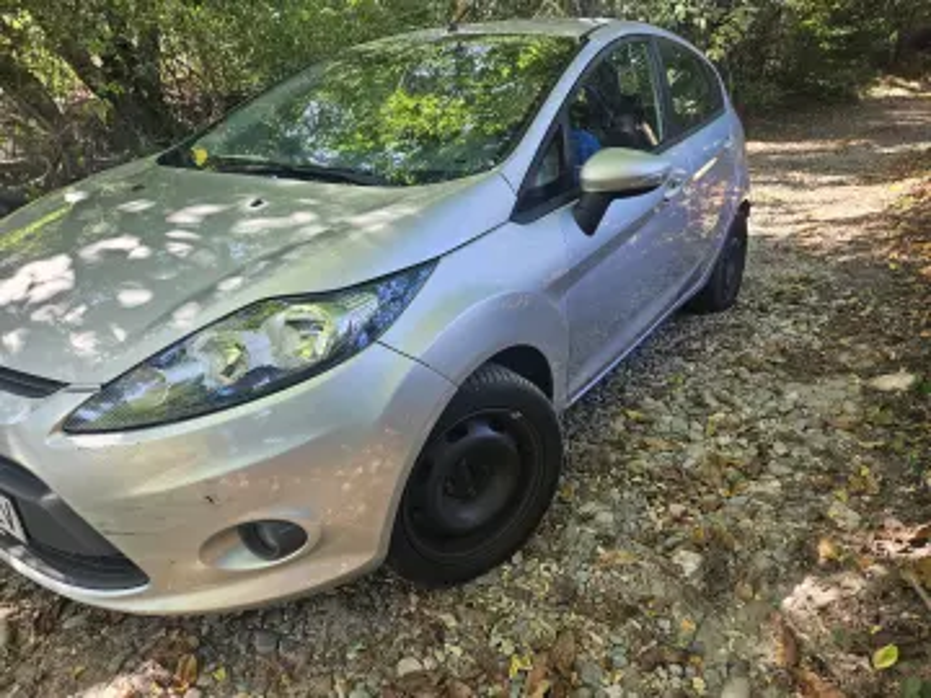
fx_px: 619
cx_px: 466
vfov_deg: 58.9
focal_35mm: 23
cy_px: 349
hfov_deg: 73.9
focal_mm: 5.4
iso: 40
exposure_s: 1/100
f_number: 1.8
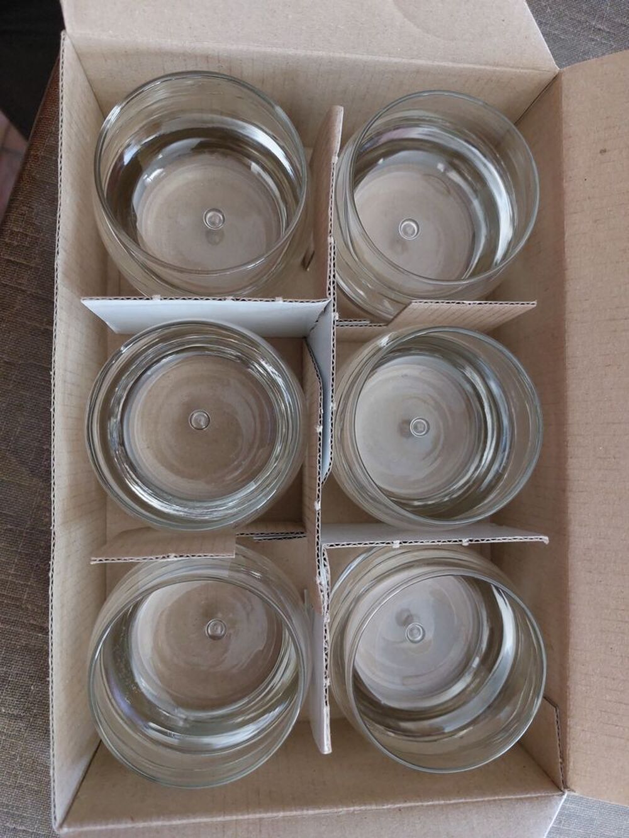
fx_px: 581
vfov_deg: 71.6
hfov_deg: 56.8
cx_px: 314
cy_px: 419
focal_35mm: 24
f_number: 1.8
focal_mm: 5.23
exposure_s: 1/33
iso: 500
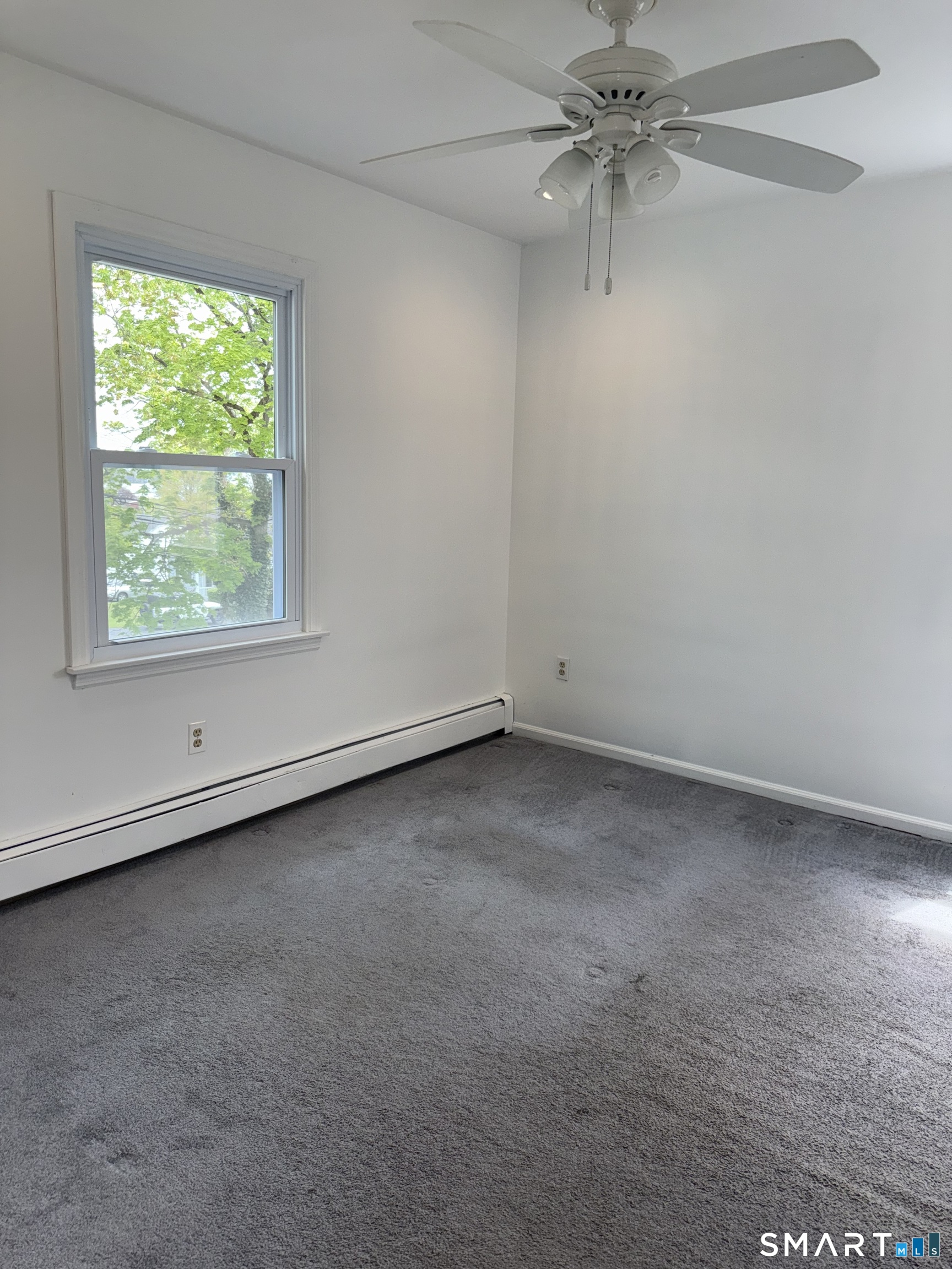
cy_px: 634
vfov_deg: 71.6
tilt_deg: -8.0
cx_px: 476
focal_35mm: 24
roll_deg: -2.3
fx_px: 880
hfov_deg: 56.8
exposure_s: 1/494
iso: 100
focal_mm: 6.76
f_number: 1.78
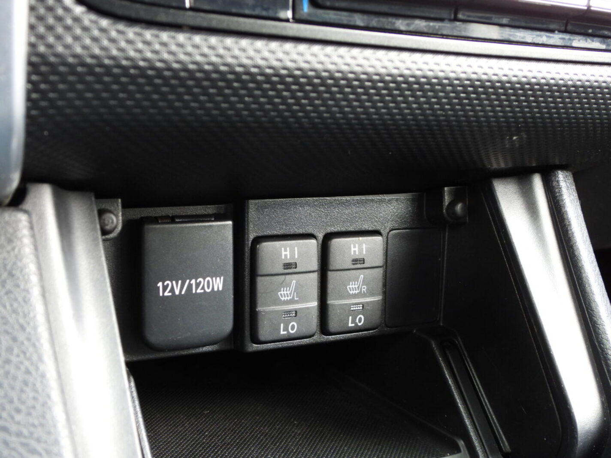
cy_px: 229
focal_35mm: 44
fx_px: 777
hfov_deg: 42.9
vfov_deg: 32.9
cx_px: 306
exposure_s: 1/30
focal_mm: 7.9
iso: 280
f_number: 3.2
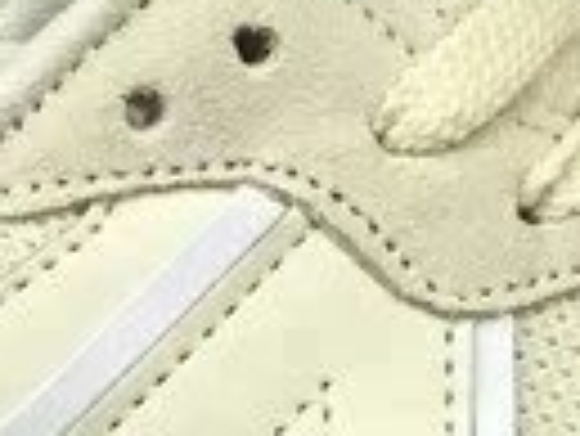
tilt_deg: -21.4
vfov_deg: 6.7
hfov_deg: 9.2
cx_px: 364
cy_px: 874
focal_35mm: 216
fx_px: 3623
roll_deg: -0.2
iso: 25
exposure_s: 1/100
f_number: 2.4
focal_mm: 3.3
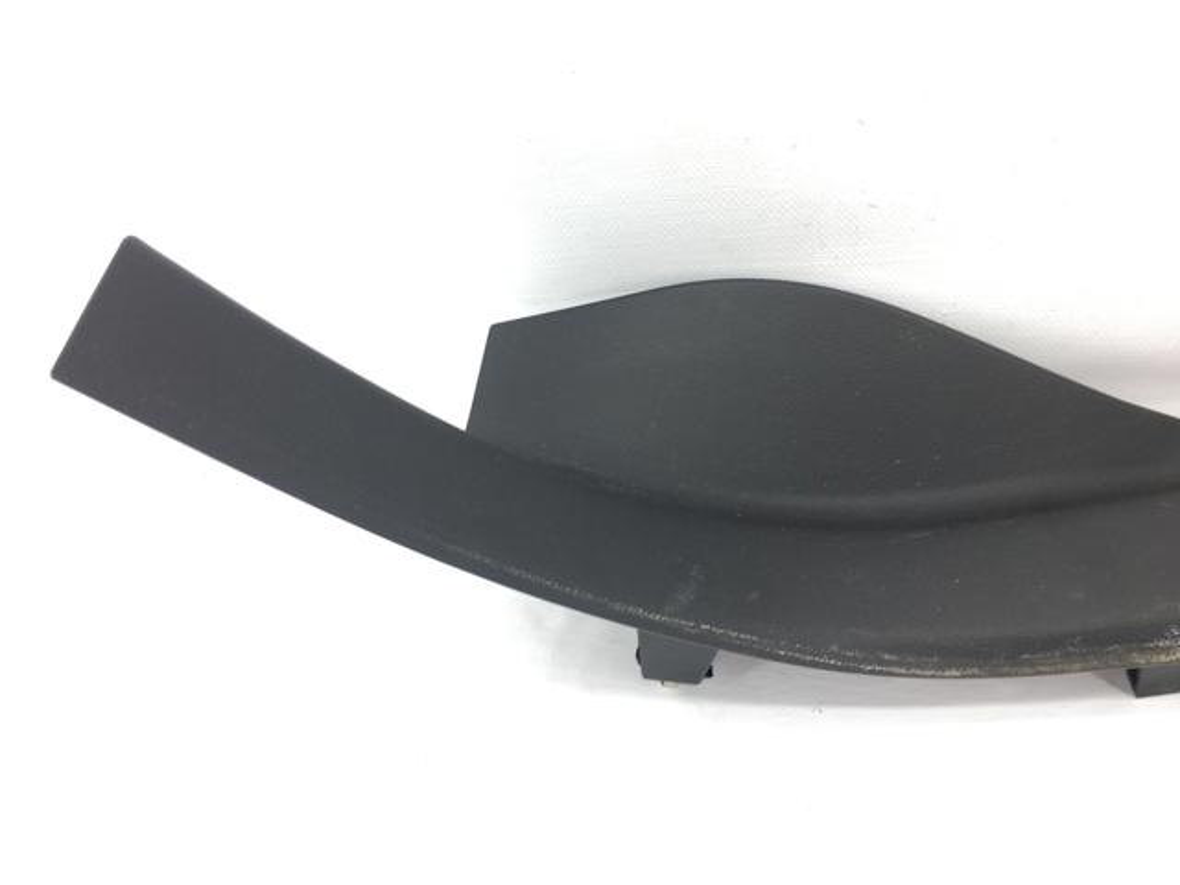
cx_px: 590
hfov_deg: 61.7
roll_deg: +12.3
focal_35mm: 29
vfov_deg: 48.2
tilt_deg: -40.0
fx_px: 989
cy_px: 442
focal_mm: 4.15
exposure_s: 1/50
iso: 25
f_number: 2.2
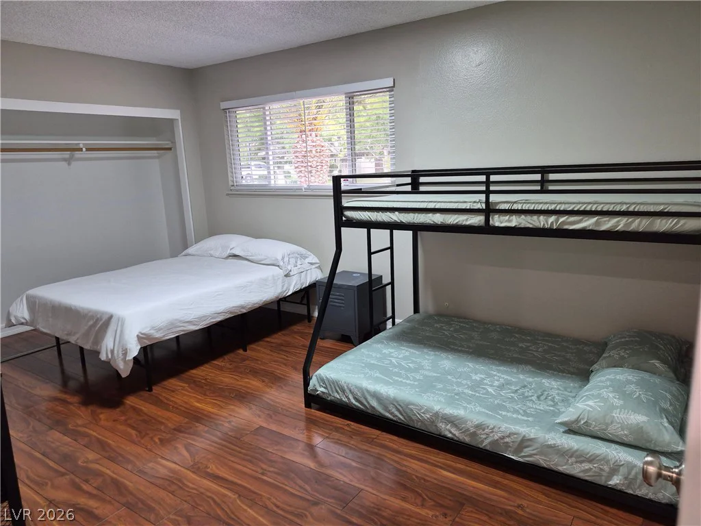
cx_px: 350
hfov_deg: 73.9
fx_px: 466
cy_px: 263
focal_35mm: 23
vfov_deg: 58.9
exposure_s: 1/120
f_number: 1.8
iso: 320
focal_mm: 5.4
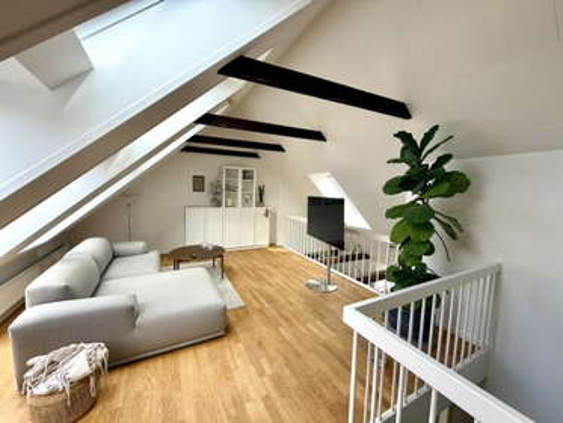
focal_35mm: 14
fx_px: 228
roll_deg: -0.6
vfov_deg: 85.7
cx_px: 282
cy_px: 212
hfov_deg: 102.0
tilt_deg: -4.9
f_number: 2.2
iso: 40
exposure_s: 1/138
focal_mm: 2.22
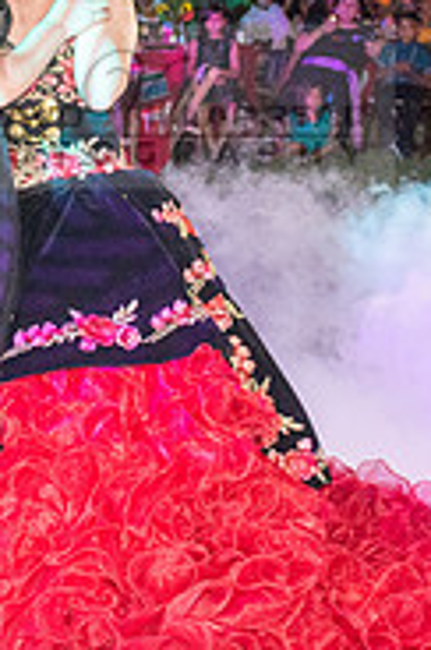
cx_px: 44
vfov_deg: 21.7
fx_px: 1676
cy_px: 150
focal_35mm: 93
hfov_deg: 14.5
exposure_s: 1/200
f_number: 3.5
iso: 1600
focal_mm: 24
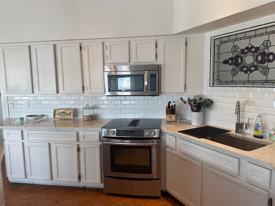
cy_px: 103
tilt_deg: -6.4
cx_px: 138
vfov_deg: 56.8
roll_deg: +1.4
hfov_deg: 71.6
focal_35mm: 24
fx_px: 191
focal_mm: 6.76
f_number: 1.78
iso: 100
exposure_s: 1/120
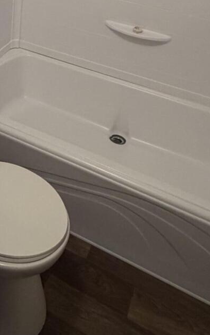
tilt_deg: -13.4
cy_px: -52
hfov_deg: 25.8
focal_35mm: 47
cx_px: -10
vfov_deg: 35.1
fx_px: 430
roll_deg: -3.3
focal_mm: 2.22
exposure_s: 1/120
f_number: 2.2
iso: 320
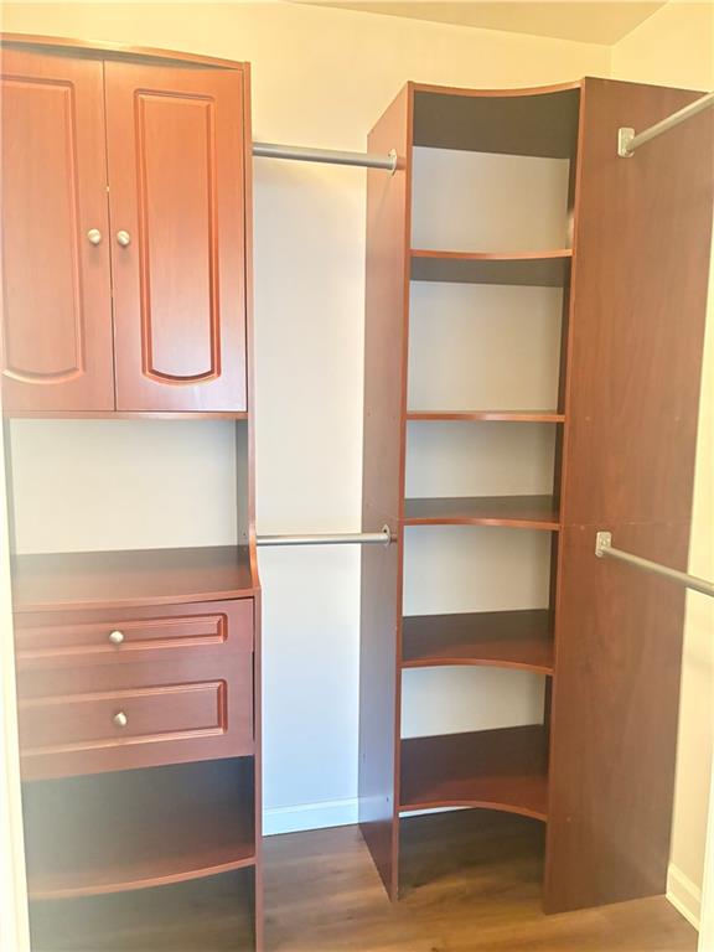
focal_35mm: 26
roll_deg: -1.3
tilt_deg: -6.3
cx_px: 357
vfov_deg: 67.3
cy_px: 476
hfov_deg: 53.1
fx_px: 715
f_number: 1.6
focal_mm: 5.96
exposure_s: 1/20
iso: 800
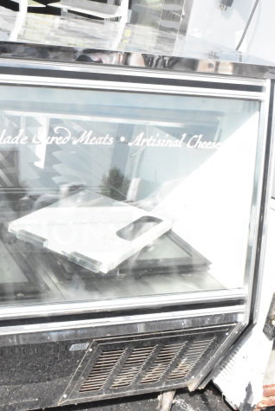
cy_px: 184
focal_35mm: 52
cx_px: 35
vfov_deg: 38.1
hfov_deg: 25.3
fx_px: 595
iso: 6400
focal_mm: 18
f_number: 18
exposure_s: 1/1250
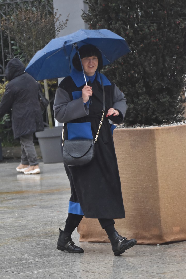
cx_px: 93
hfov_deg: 6.8
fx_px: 1569
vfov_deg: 10.2
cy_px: 140
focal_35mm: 202
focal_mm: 135
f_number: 4.5
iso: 1250
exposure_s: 1/400
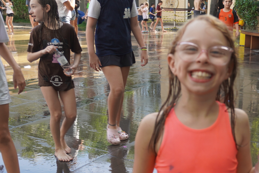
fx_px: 416
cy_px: 113
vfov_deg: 23.4
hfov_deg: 33.7
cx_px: 201
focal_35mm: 58
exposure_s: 1/160
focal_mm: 23
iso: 160
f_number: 4
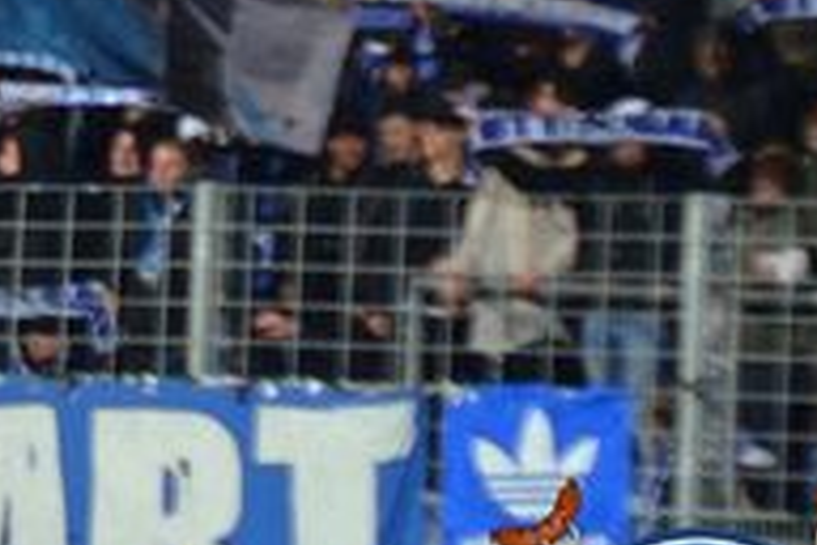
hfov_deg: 2.5
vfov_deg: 1.7
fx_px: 18733
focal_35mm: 825
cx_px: -230
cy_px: 128
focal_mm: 185
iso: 1400
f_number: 2.8
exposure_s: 1/500
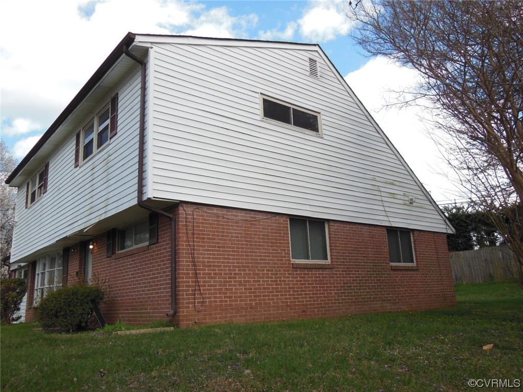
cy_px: 196
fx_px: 438
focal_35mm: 29
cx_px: 262
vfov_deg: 48.2
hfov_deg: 61.7
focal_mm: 5.2
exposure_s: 1/500
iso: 125
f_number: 3.7
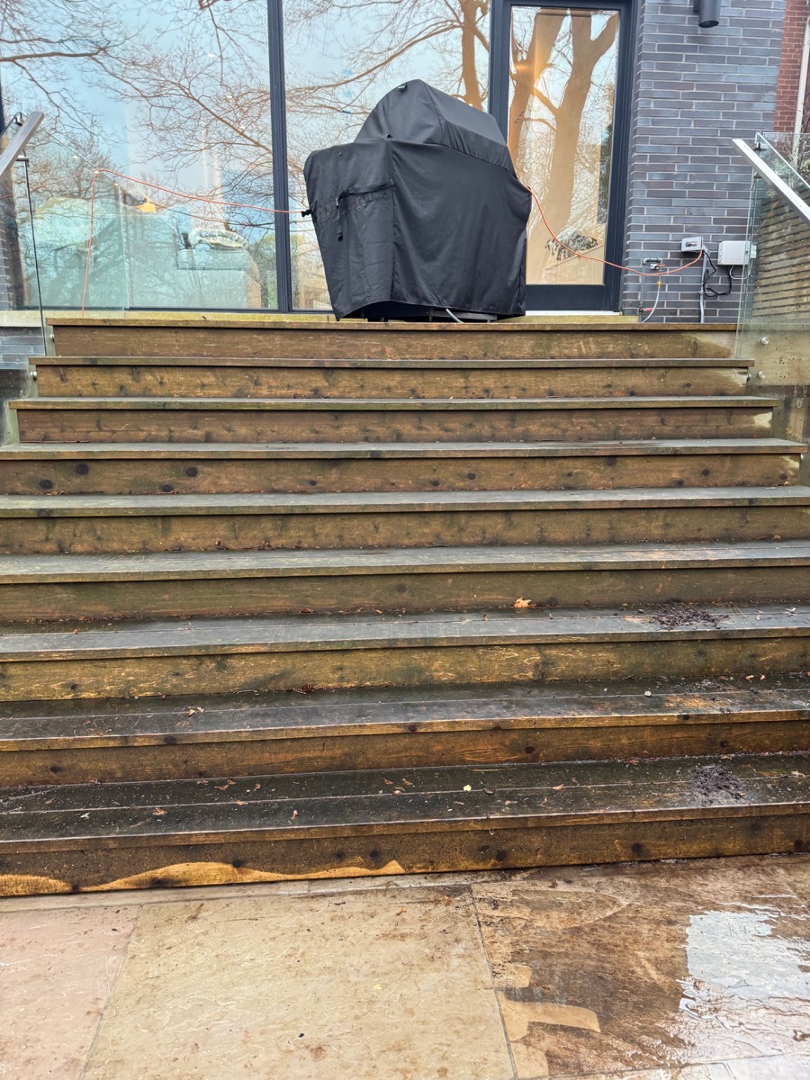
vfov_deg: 71.6
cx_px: 405
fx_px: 749
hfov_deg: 56.8
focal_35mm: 24
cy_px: 540
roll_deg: +0.4
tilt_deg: -13.0
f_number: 1.78
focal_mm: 6.76
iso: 200
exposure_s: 1/99
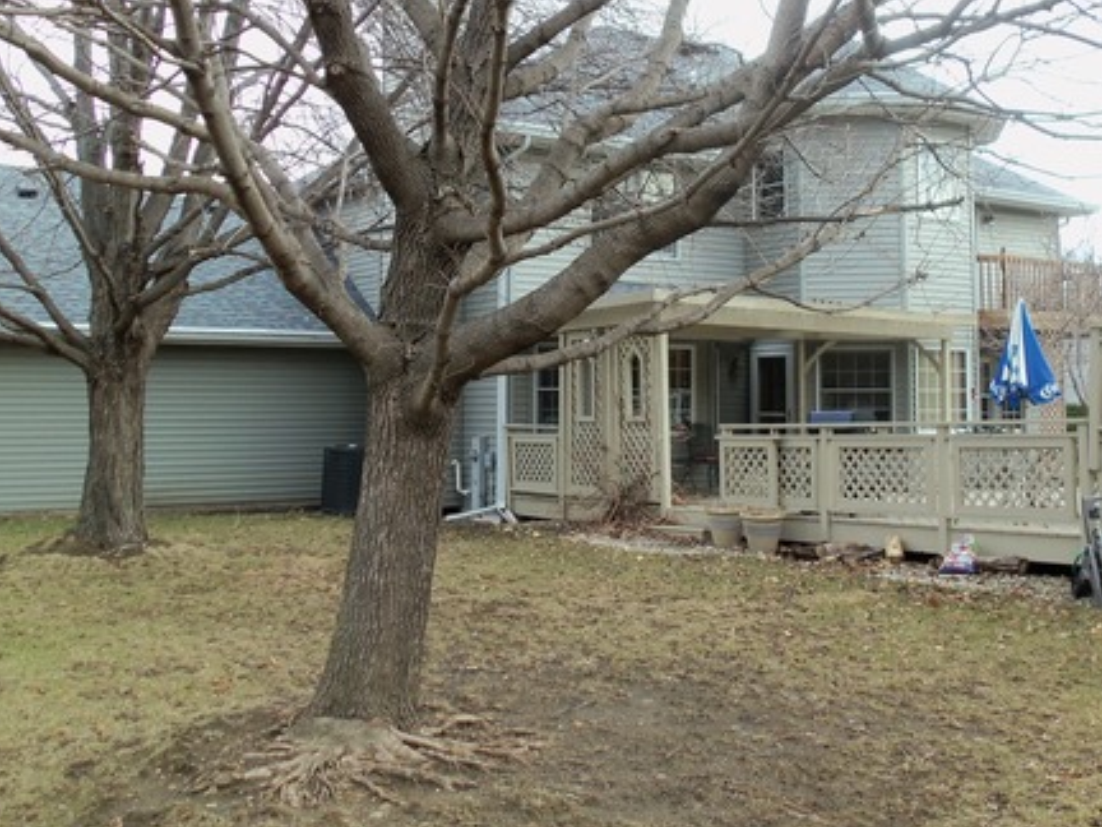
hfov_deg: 43.7
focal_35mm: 43
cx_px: 653
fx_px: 1369
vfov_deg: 33.2
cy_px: 260
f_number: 3.4
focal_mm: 5.2
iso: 80
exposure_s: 1/80
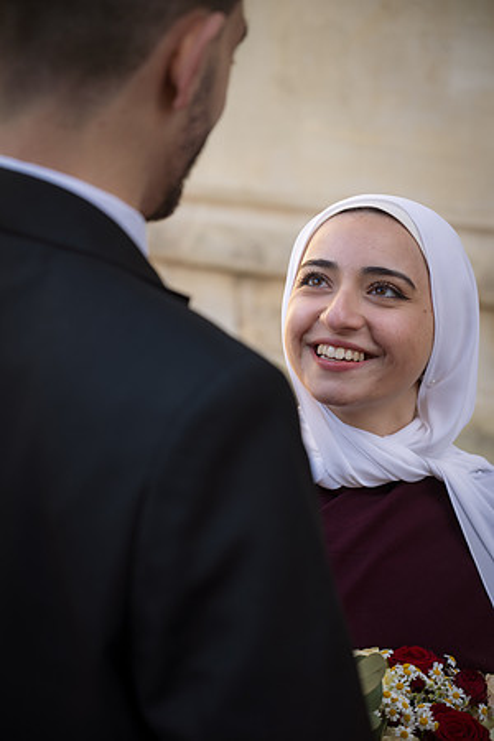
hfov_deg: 19.7
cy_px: 370
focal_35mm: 69
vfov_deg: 29.2
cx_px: 247
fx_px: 1420
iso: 100
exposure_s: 1/200
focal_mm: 69
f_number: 4
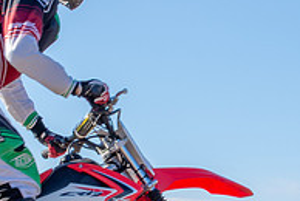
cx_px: 109
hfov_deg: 10.0
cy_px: 135
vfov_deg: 6.7
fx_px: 1719
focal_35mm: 206
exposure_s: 1/160
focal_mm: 38
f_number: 11
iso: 200
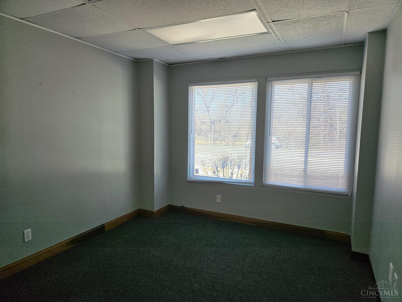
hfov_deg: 73.9
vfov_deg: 58.9
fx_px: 267
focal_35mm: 23
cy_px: 151
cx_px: 201
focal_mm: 5.4
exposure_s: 1/180
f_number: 1.8
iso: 125
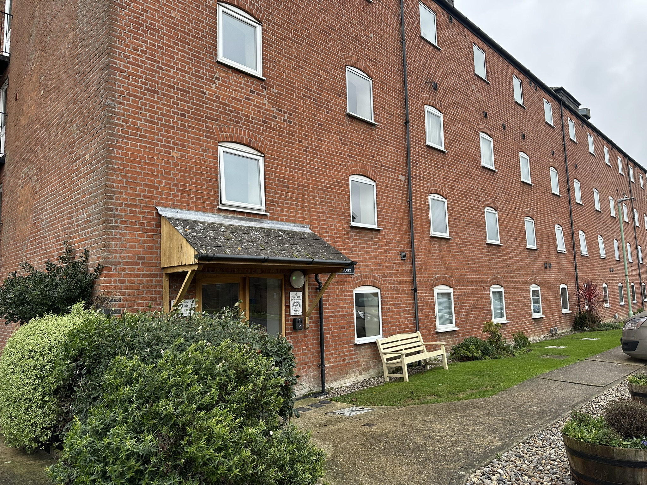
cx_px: 324
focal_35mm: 24
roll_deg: +0.6
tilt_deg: +5.9
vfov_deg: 56.8
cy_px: 242
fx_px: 449
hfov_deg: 71.6
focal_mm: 6.86
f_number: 1.78
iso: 100
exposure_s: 1/121
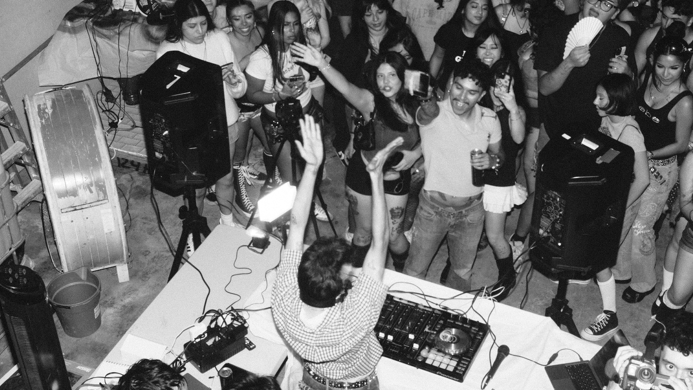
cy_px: 170
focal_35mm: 49
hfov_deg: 42.0
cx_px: 394
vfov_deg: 24.4
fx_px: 900
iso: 800
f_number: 8
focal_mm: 27
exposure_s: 1/8
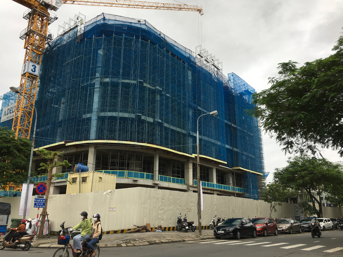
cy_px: 128
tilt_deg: +17.5
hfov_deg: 61.7
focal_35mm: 29
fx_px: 287
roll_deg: -1.1
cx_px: 172
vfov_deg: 48.2
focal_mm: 4.15
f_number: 2.2
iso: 25
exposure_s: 1/259
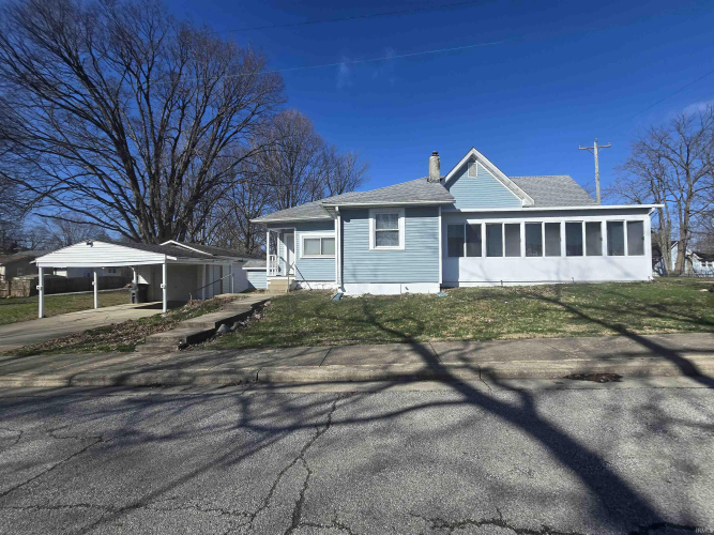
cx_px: 357
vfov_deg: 89.9
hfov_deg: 106.2
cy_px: 268
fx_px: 268
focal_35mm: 13
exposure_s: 1/2621
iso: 50
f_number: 2.2
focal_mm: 2.2
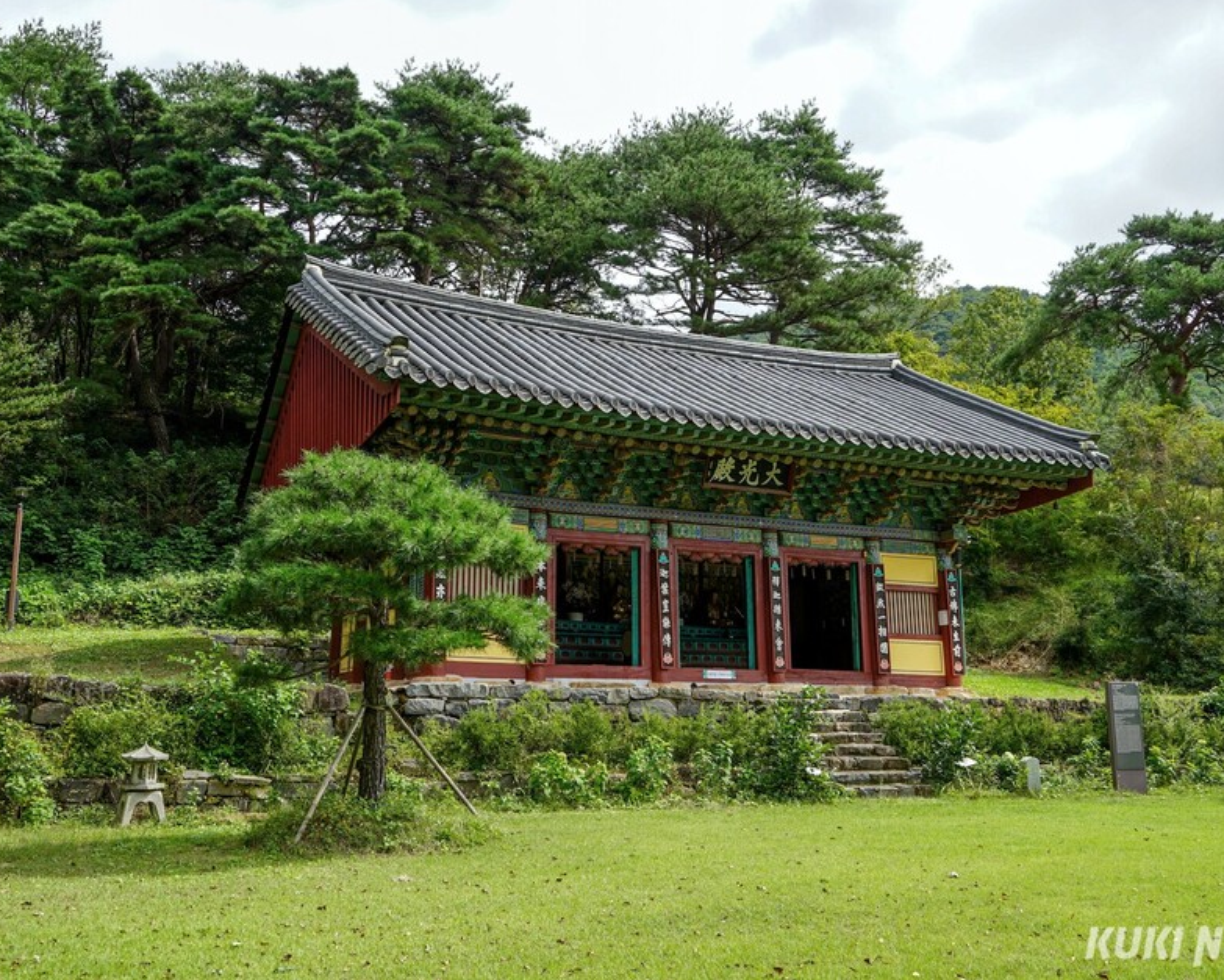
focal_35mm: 33
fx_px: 1196
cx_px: 592
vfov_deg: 44.6
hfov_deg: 54.2
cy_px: 488
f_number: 8
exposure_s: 1/80
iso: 100
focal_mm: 29
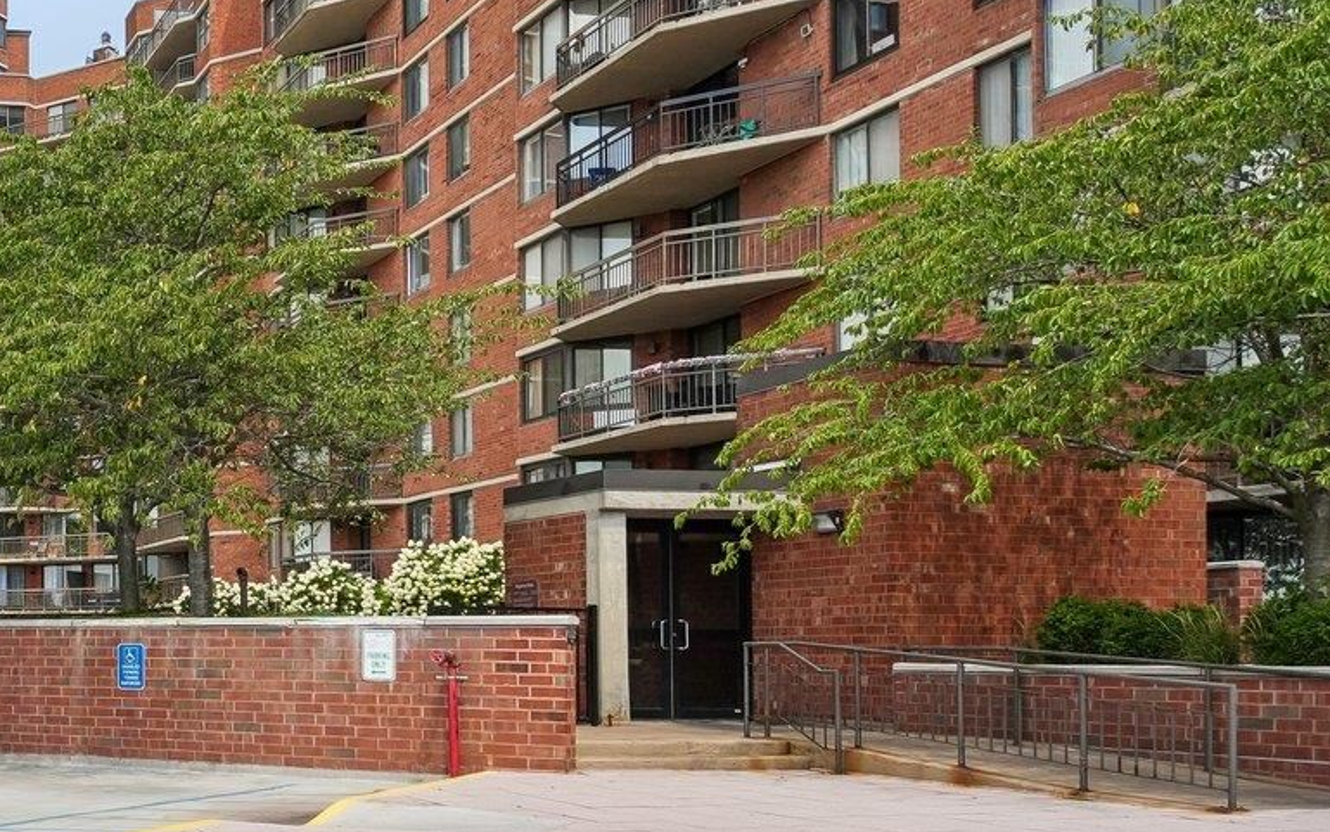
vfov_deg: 32.6
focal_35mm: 38
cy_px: 151
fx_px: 1378
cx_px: -69
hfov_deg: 42.6
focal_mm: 14
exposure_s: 1/400
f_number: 7.1
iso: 320
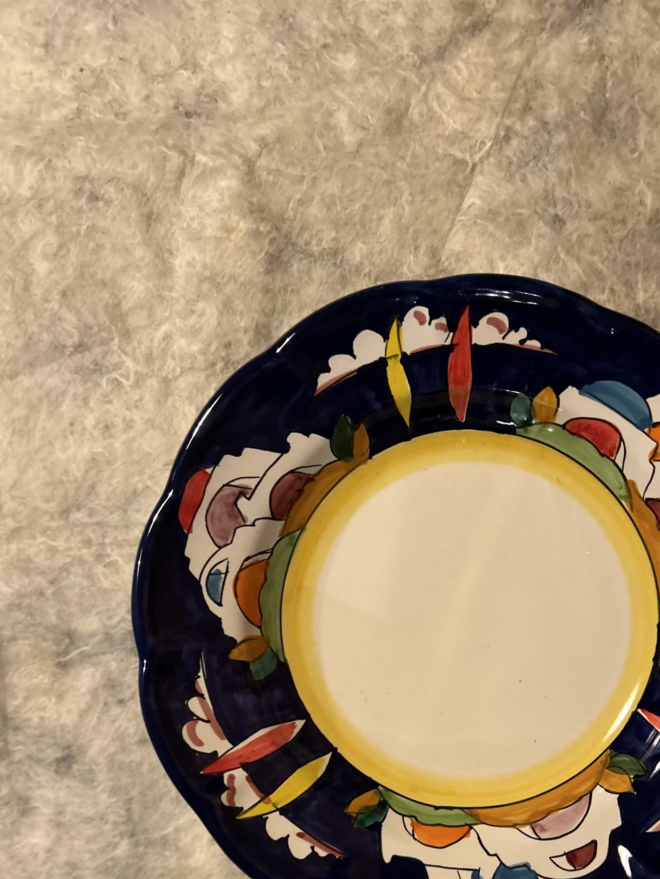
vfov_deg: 46.3
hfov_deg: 36.6
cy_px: 647
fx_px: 991
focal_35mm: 39
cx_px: 421
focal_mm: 5.7
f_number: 1.5
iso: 500
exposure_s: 1/33
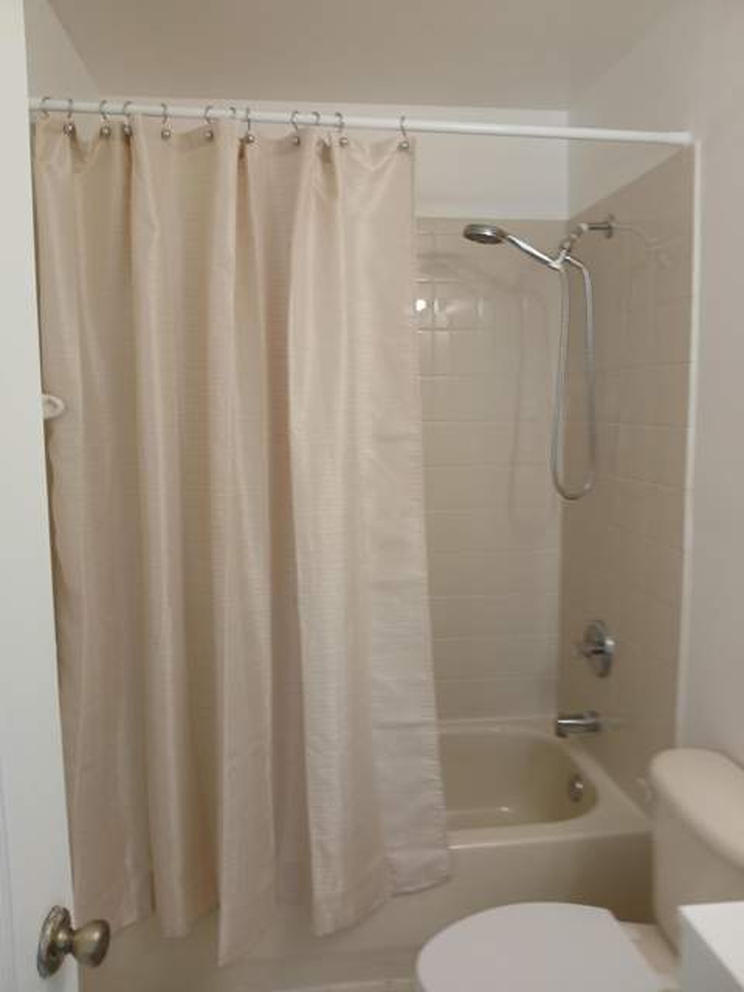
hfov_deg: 53.1
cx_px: 372
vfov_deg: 67.3
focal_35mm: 26
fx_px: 745
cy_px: 496
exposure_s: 1/60
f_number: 1.8
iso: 50
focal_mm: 3.98
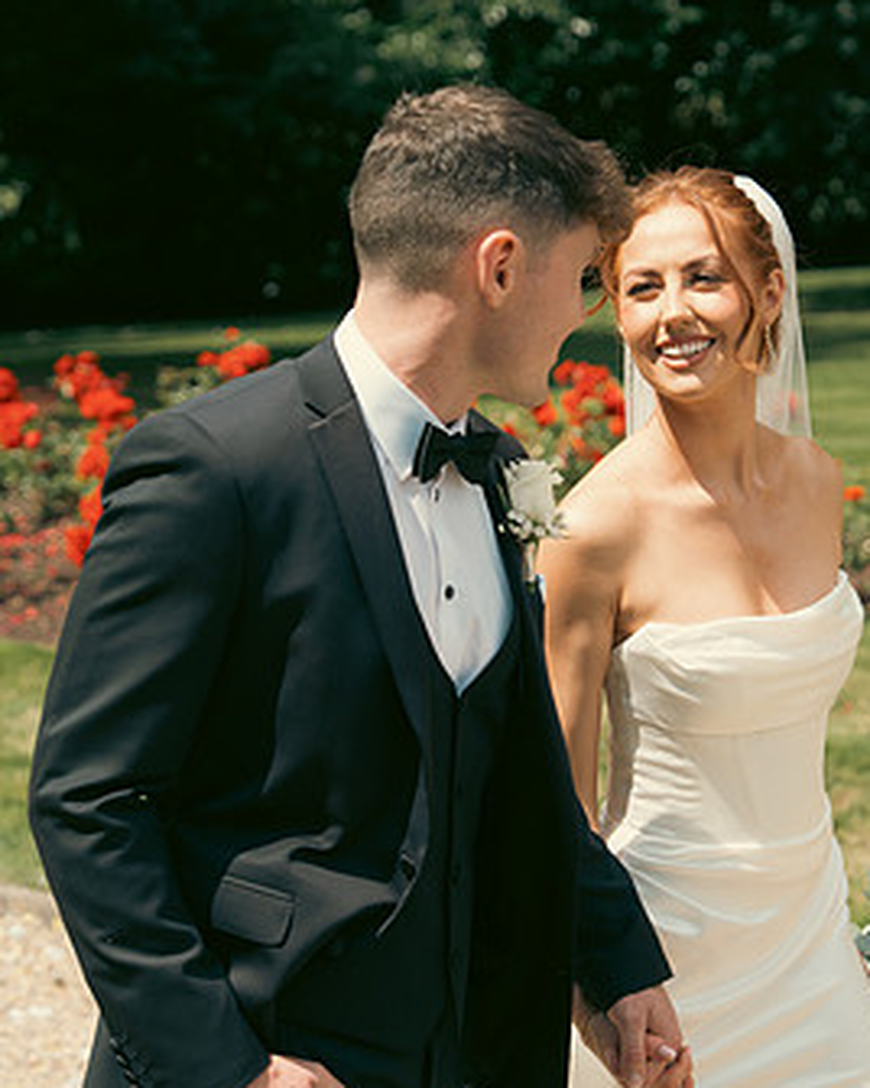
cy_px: 512
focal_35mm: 96
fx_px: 3090
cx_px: 552
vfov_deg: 20.0
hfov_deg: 16.0
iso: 250
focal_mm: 59
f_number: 3.5
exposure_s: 1/2000
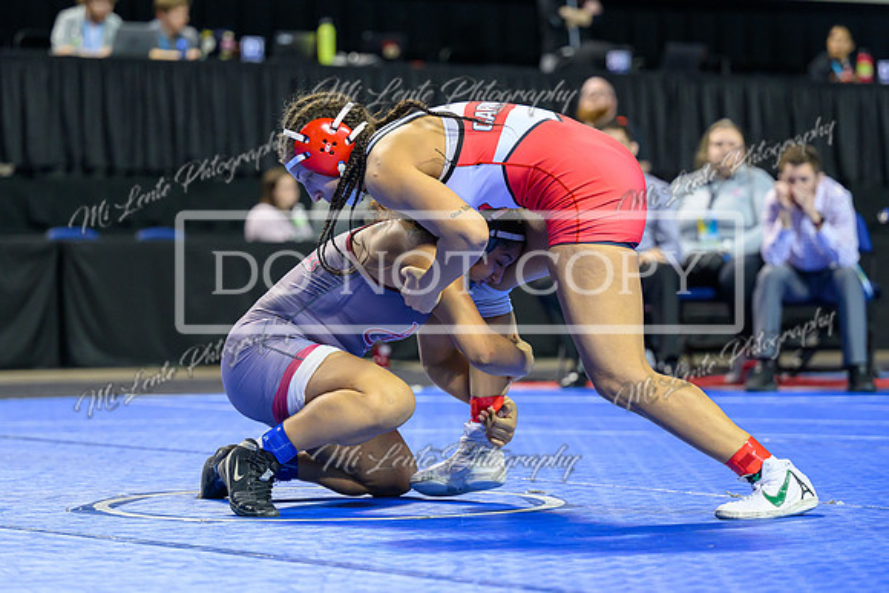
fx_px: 3475
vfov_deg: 9.8
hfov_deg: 14.6
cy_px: 318
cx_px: 414
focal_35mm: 141
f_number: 2.8
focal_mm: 110
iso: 2500
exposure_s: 1/800
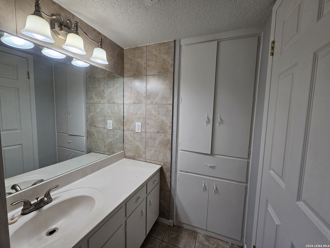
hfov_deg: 106.2
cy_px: 124
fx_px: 124
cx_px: 165
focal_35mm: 13
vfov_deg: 89.9
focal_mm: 2.2
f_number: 2.2
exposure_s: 1/60
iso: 80
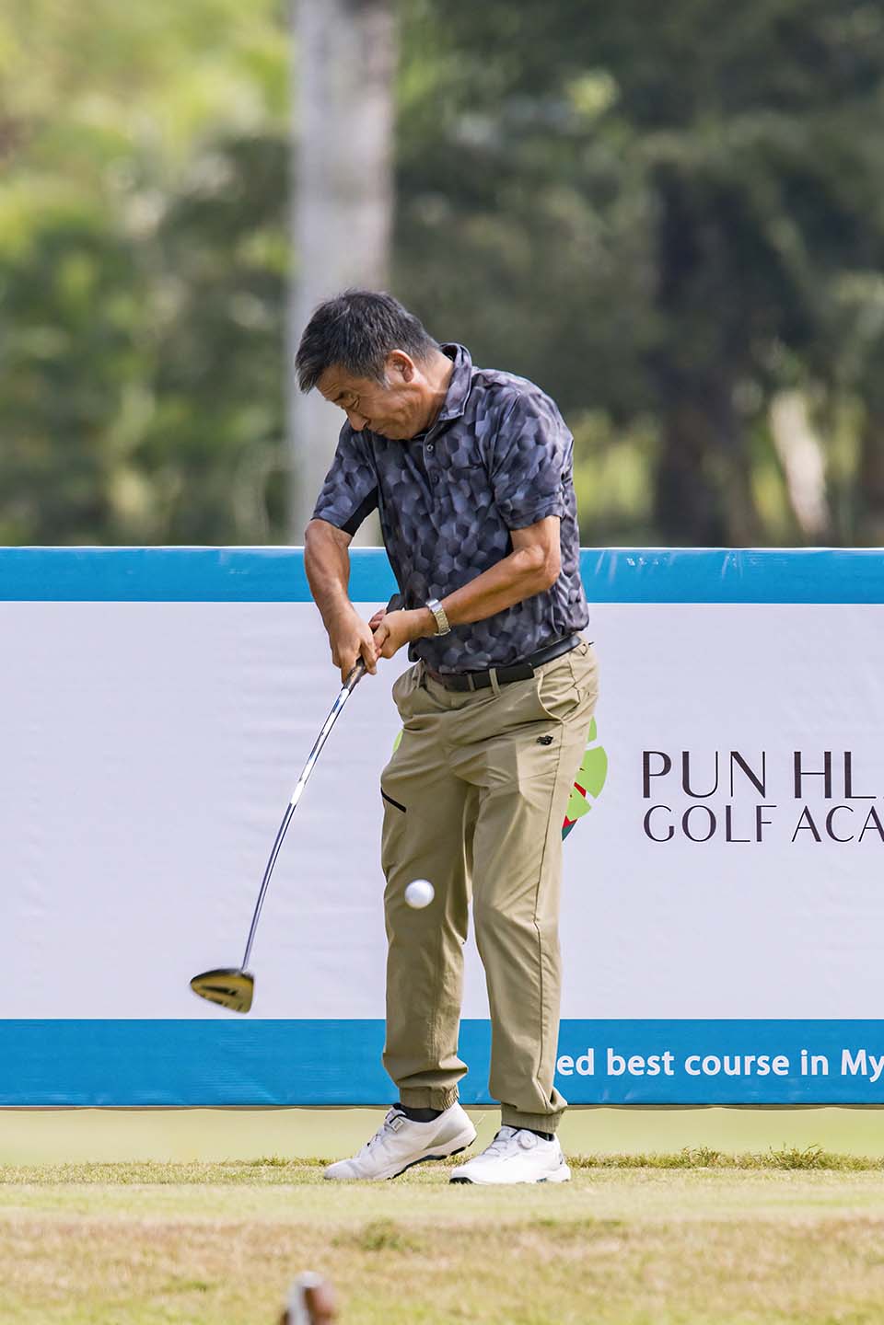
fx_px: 23940
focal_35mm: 650
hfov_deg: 2.1
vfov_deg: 3.2
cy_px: 662
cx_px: 442
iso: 2000
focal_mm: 650
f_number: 8
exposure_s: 1/2000
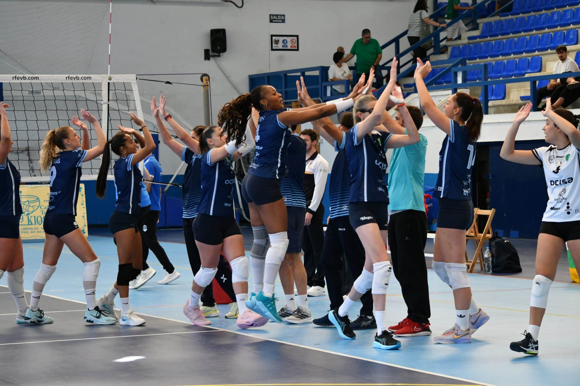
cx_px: 290
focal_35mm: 108
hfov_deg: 18.9
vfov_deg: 12.7
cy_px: 193
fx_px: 1740
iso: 1600
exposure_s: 1/800
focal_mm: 72
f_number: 4.5
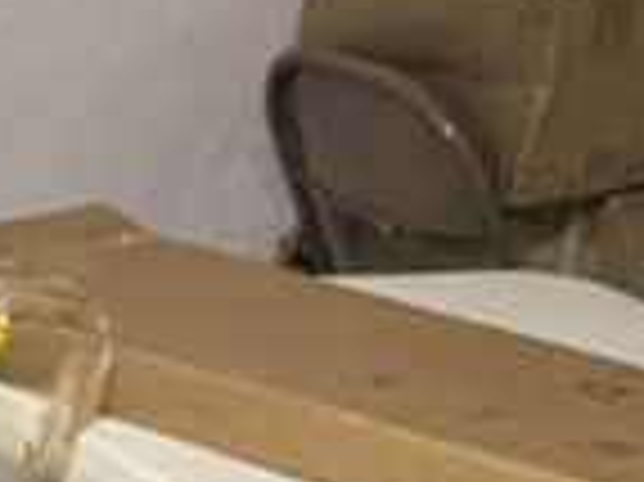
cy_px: 1378
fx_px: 3197
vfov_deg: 7.7
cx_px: -1139
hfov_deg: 9.5
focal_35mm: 172
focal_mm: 6.76
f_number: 1.78
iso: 160
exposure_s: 1/120
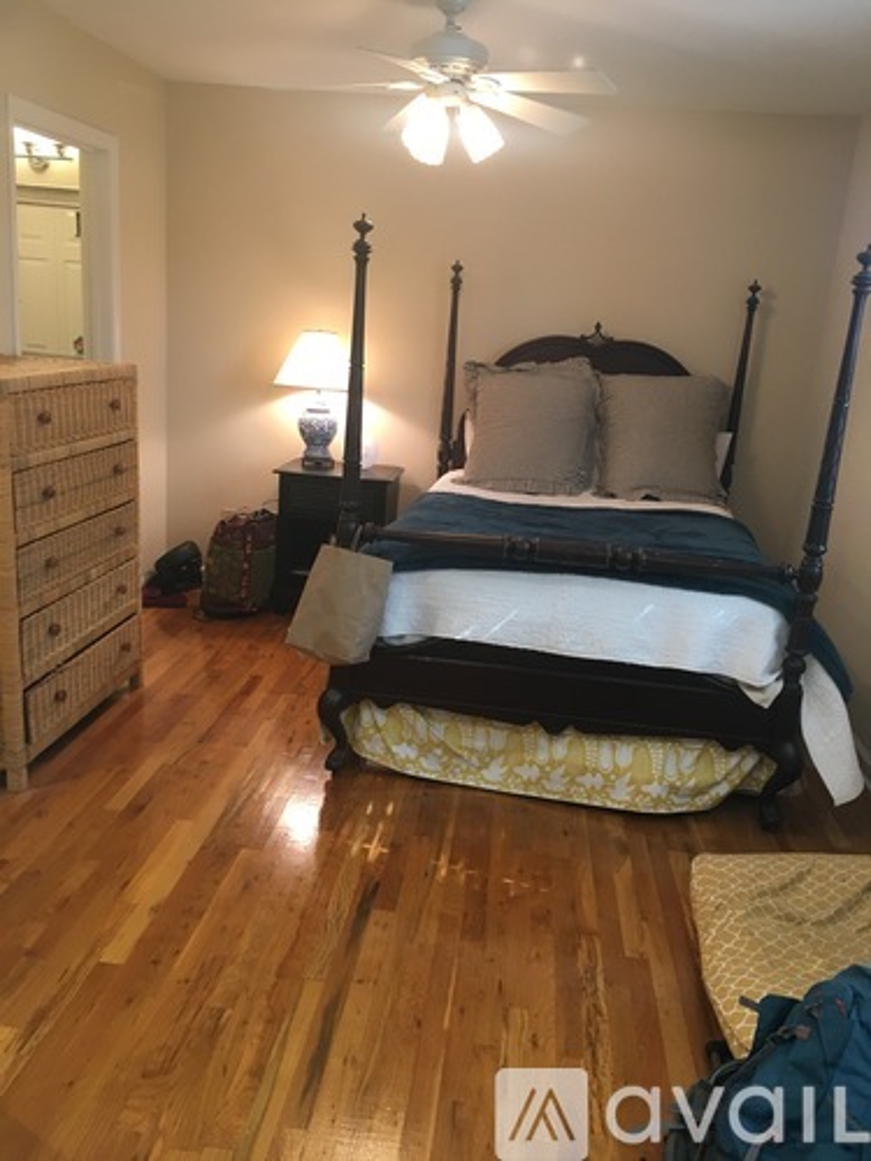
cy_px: 580
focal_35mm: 29
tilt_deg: -14.8
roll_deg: -4.5
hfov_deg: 48.2
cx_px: 436
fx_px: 973
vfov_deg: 61.7
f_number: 2.2
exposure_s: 1/30
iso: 80
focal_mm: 4.15
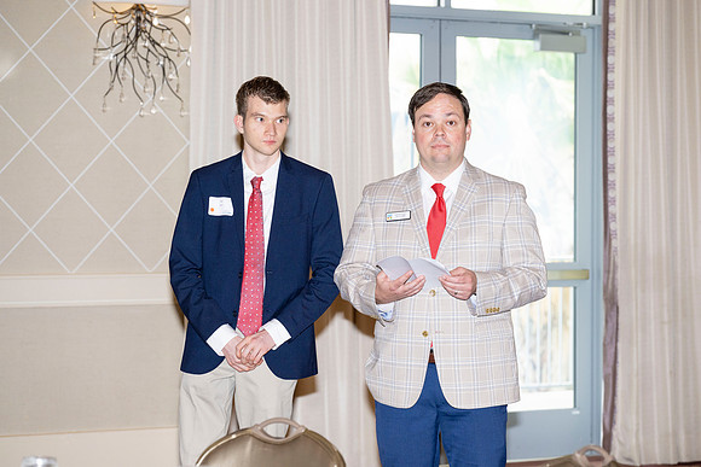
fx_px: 2337
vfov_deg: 11.4
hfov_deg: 17.1
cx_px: 350
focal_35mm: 120
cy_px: 234
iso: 1000
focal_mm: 120
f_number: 5.6
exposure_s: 1/100
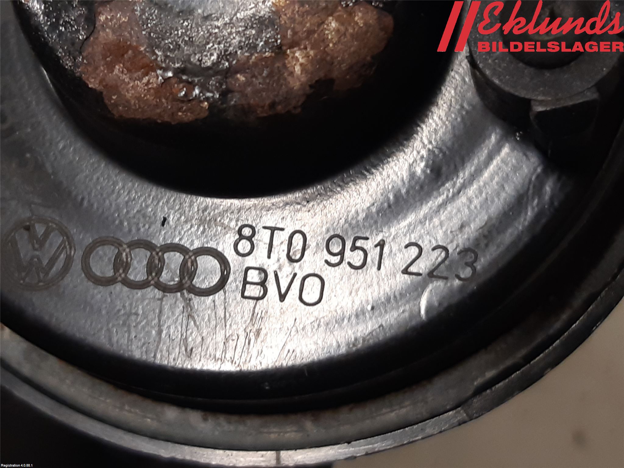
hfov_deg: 67.3
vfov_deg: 53.1
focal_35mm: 26
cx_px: 312
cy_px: 234
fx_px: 469
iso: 100
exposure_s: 1/50
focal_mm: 3.93
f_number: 1.7
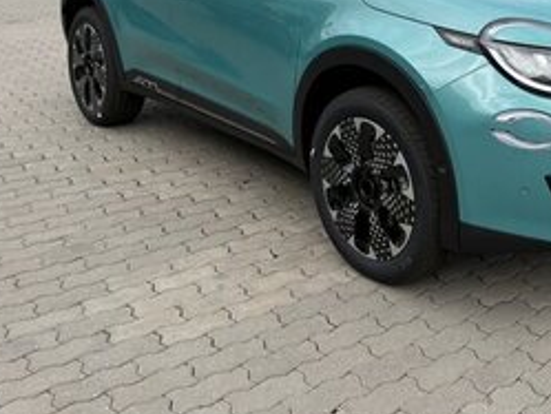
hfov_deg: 36.3
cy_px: 38
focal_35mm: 51
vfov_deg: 27.5
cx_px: 436
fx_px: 812
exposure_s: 1/2865
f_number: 1.6
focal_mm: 5.96
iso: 50
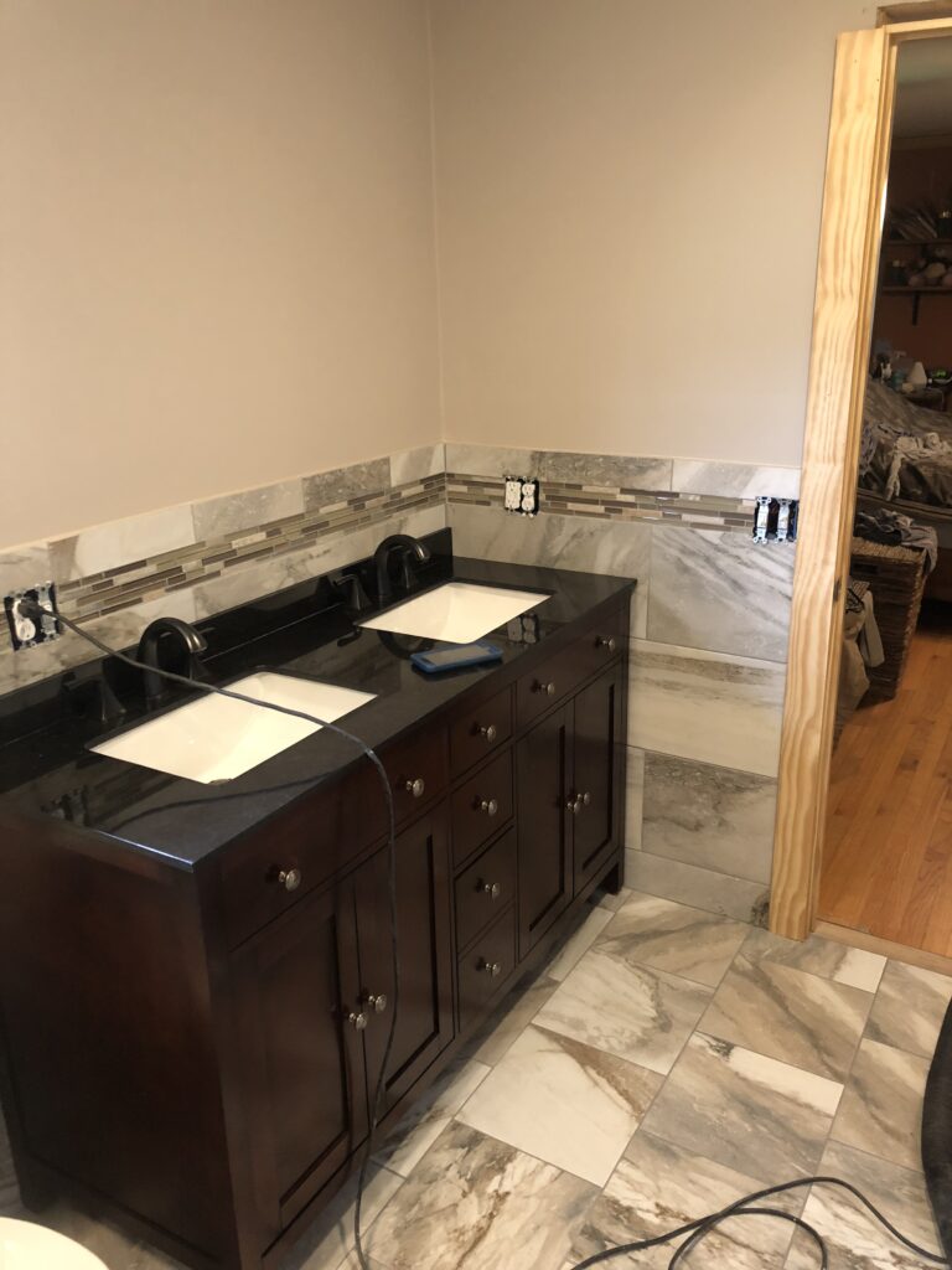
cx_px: 476
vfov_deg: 63.4
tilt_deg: -19.6
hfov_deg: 49.7
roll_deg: +1.0
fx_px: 1027
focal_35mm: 28
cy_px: 635
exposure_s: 1/15
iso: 64
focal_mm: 3.99
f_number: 1.8
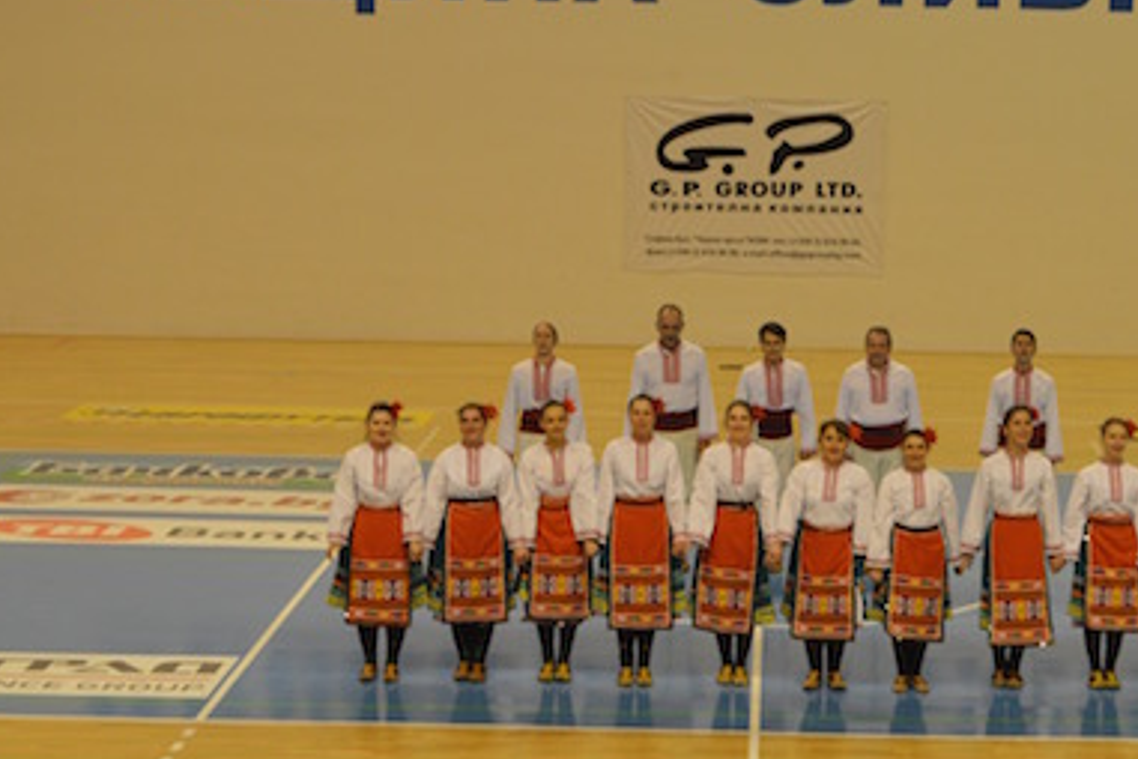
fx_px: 2782
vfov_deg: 15.5
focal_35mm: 88
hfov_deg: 23.0
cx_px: 789
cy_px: 480
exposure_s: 1/100
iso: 400
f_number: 5
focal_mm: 32
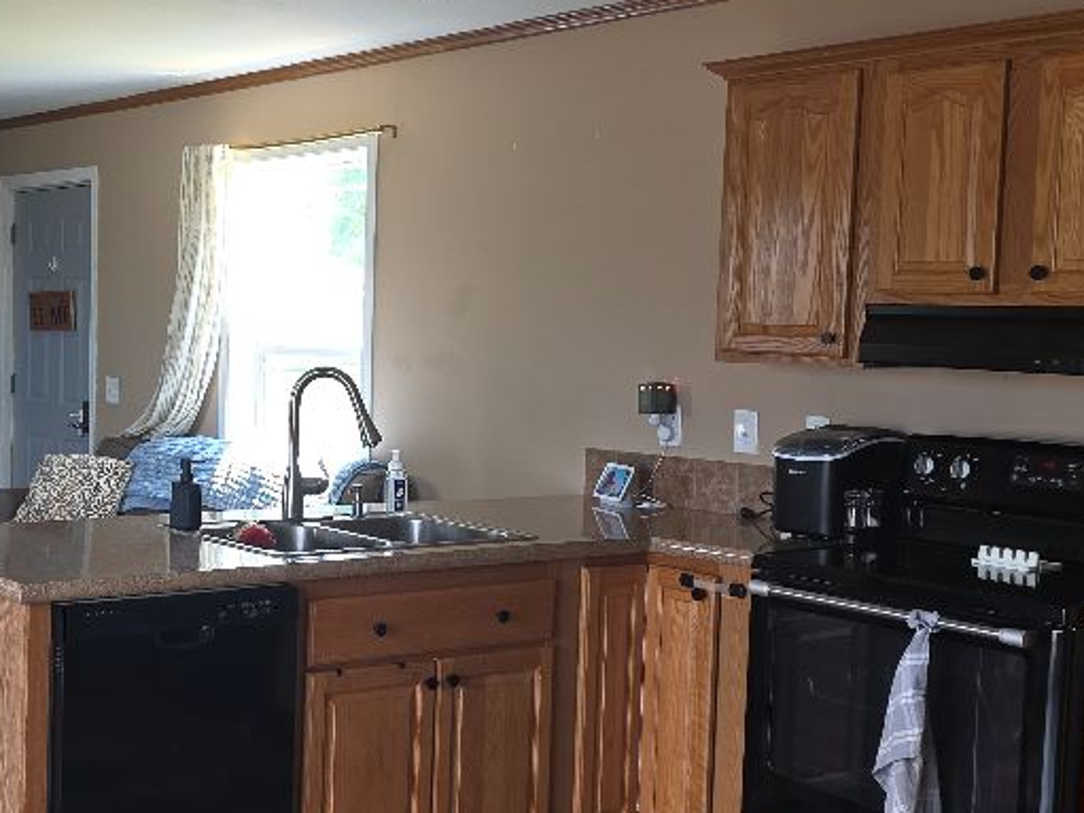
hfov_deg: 34.1
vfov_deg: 27.0
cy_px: 397
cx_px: 165
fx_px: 1691
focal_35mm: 54
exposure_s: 1/60
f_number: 1.7
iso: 40
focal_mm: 6.3
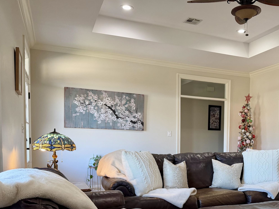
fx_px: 298
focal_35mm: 37
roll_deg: -0.7
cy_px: 155
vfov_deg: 37.7
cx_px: 209
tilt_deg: -3.0
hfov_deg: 48.2
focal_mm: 6.76
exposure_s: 1/120
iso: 200
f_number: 1.78
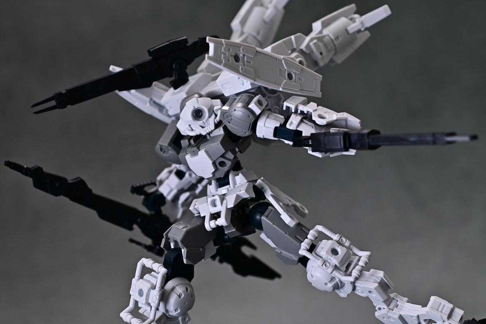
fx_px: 1215
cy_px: 162
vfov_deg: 15.2
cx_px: 243
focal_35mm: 90
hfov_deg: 22.6
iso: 100
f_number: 6.3
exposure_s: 1
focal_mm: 60
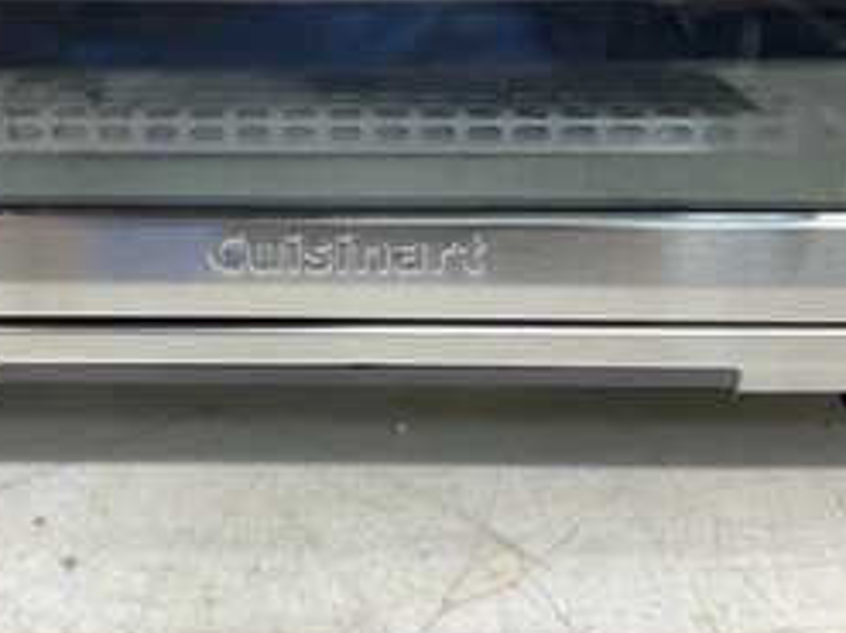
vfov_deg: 30.8
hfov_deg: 39.7
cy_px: 263
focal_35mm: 47
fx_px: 1148
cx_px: 250
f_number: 1.8
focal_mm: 3
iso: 40
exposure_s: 1/60
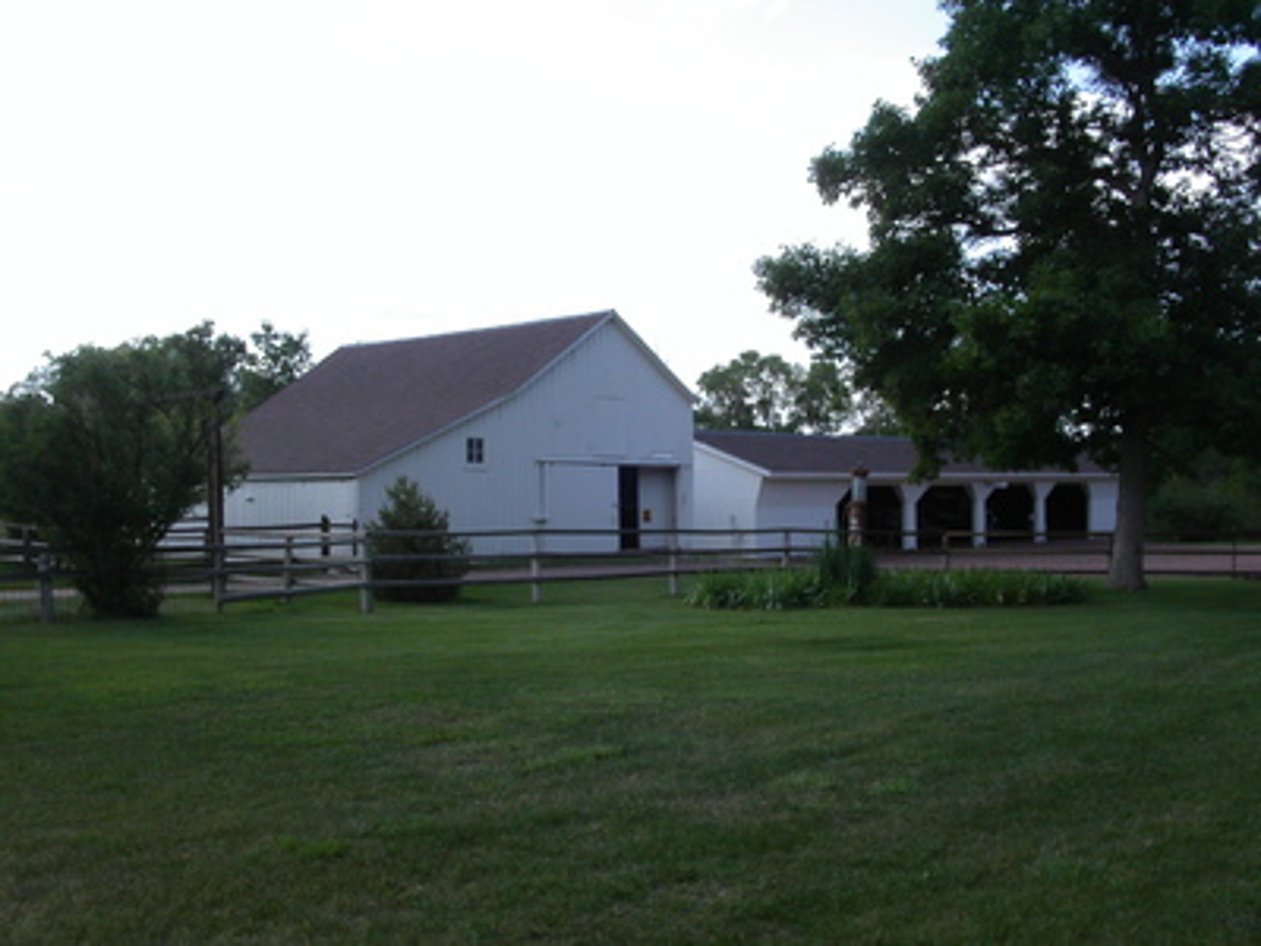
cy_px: 473
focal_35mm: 38
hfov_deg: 49.0
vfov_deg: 37.7
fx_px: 1384
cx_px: 630
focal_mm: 7.8
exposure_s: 1/180
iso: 100
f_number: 8
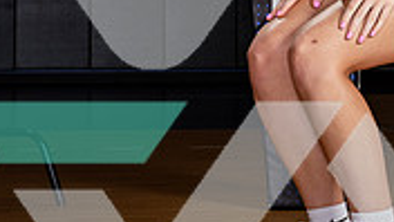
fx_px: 2058
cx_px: 531
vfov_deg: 6.1
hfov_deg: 10.7
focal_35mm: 197
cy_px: -50
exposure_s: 1/250
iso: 100
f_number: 8
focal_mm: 57
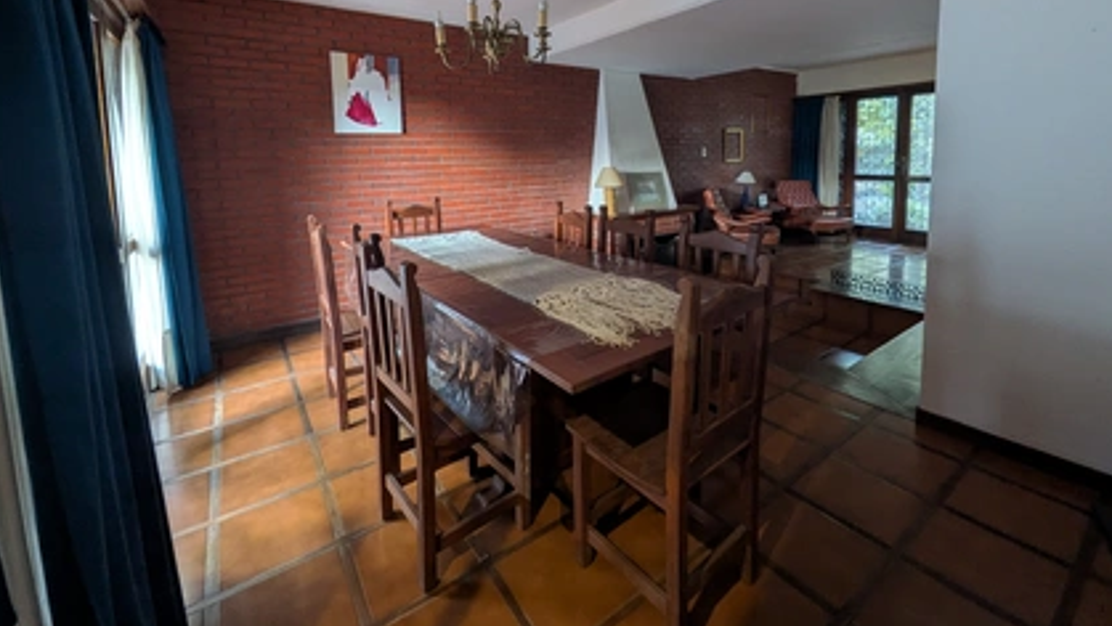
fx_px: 472
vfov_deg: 64.8
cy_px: 194
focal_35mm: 16
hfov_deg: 99.3
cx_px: 544
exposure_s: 1/23.8
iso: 125
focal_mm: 1.85
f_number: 2.2
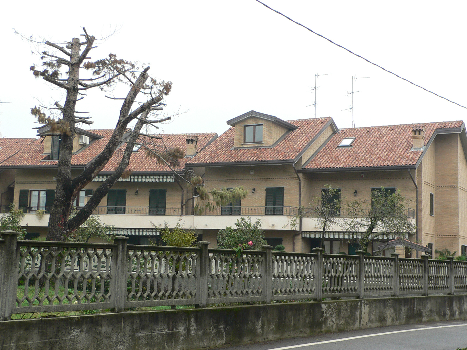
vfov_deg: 29.7
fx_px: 661
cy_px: 175
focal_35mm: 49
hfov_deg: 38.9
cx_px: 234
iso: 80
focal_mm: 6.5
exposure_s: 1/80
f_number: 4
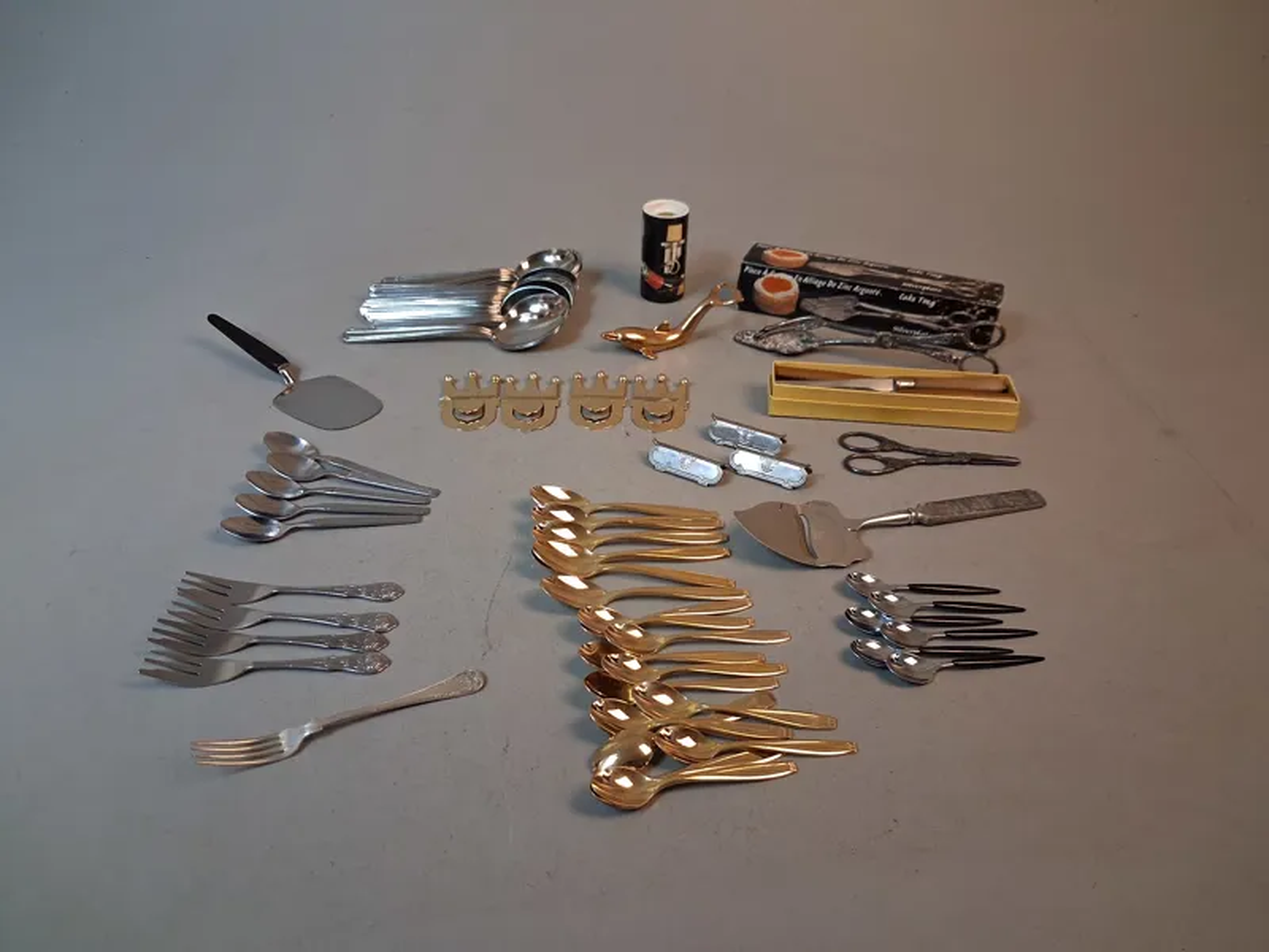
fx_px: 990
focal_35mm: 27
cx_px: 634
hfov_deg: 65.3
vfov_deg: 51.4
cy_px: 476
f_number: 1.8
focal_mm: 4
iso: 320
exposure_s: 1/50
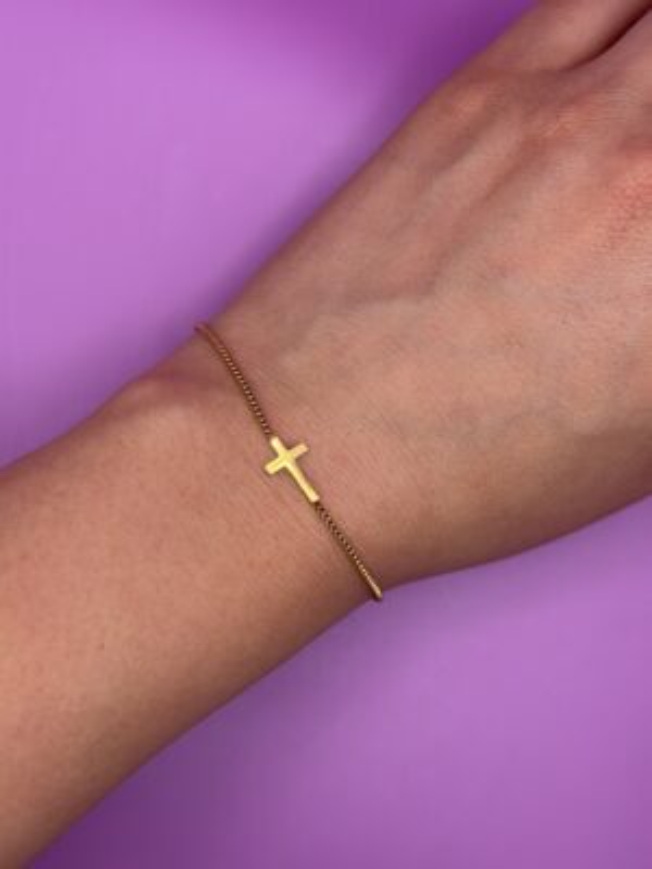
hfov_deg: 30.3
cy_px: 434
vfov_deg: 39.7
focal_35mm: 48
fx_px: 1205
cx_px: 326
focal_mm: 6.76
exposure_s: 1/248
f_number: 1.78
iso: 80
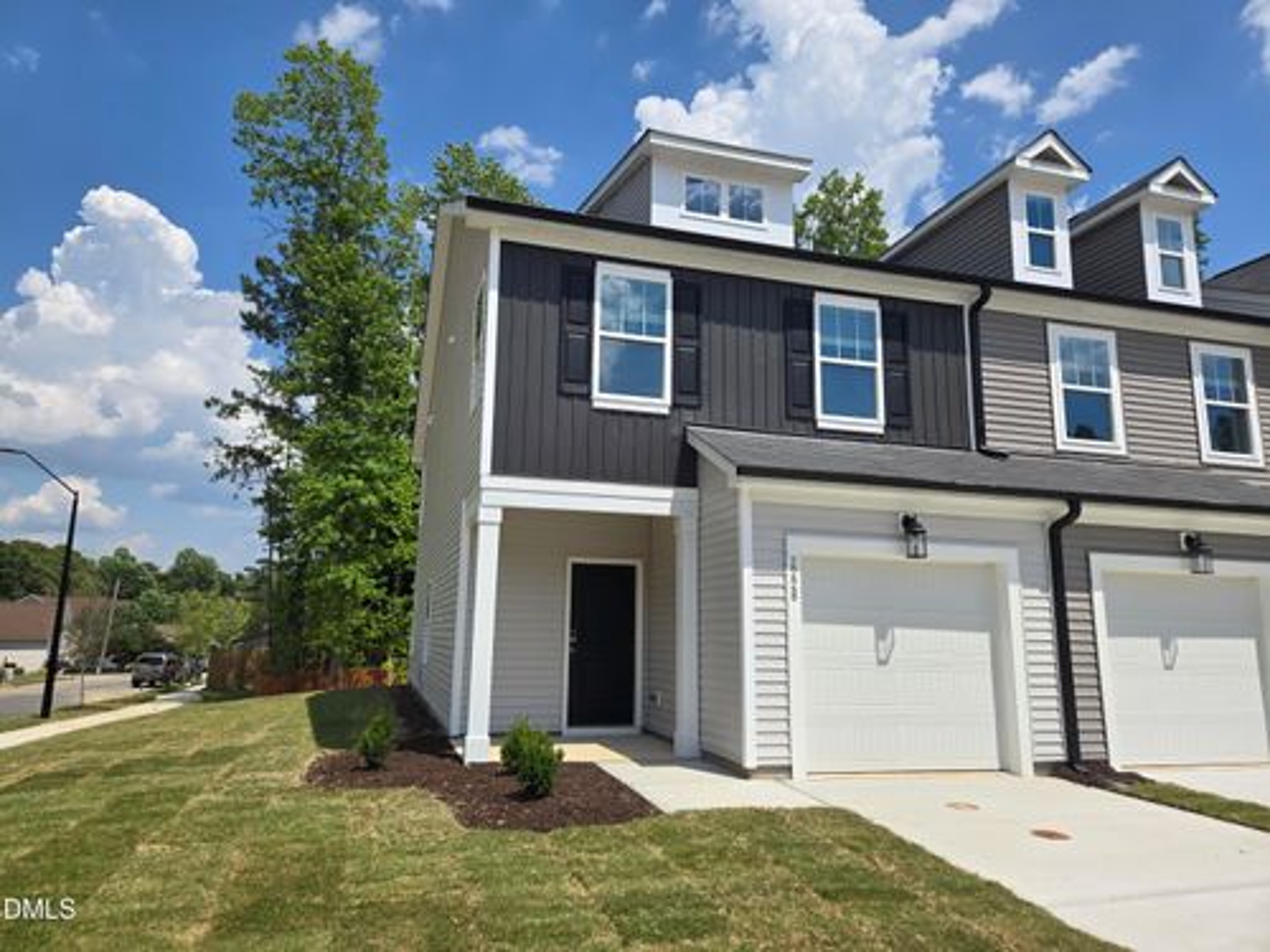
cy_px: 476
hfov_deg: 73.9
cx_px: 635
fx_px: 844
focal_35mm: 23
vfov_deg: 58.9
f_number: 1.8
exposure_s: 1/2828
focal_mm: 5.4
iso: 25
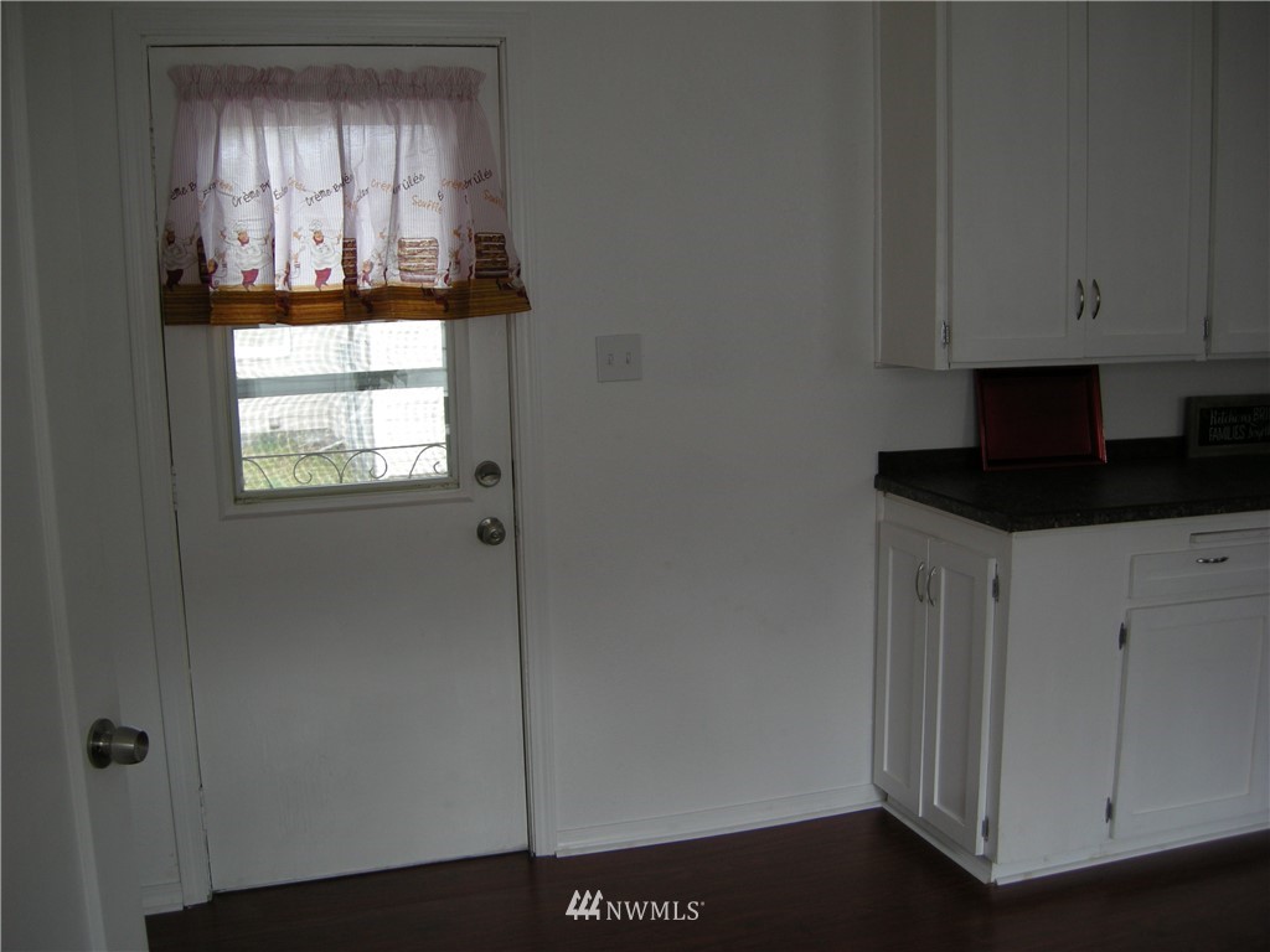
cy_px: 476
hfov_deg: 51.4
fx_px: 1321
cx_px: 635
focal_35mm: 36
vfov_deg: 39.7
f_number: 2.7
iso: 82
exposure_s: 1/53.1
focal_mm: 7.5
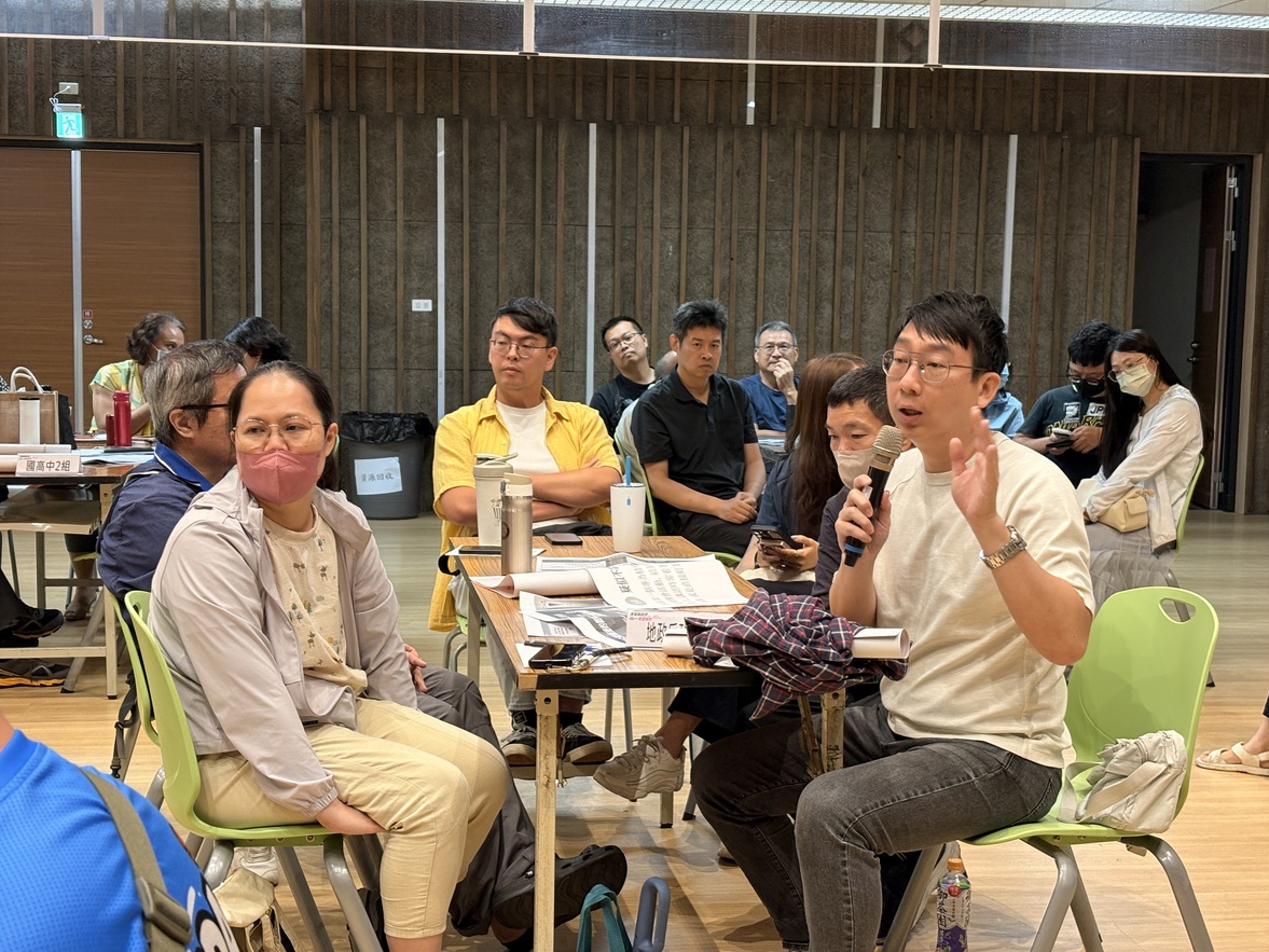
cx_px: 642
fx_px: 1943
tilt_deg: -5.6
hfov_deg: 36.2
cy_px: 481
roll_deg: -0.5
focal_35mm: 53
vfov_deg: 27.5
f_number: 1.6
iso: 125
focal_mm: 5.96
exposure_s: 1/60
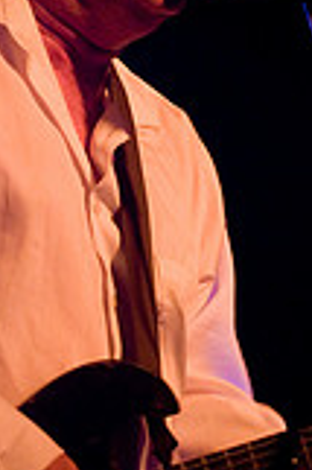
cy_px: 169
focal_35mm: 185
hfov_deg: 7.4
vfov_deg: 11.1
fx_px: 2410
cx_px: 144
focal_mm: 44
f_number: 2.8
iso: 800
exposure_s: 1/30
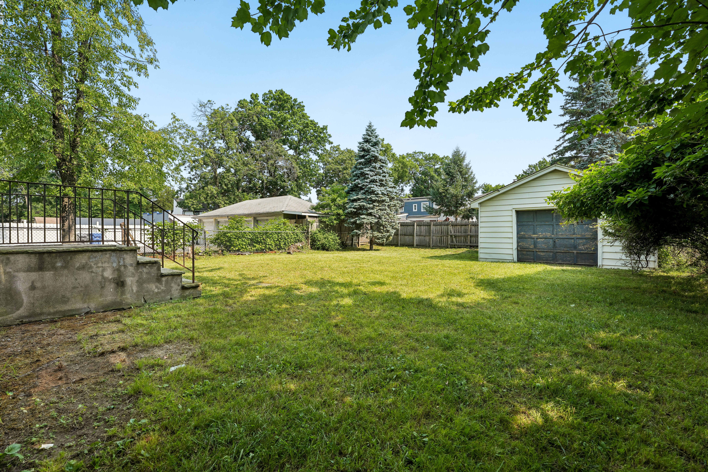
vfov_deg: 81.2
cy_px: 236
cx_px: 354
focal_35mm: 14
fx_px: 275
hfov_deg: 104.3
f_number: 9
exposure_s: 1/125
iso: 125
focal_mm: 14
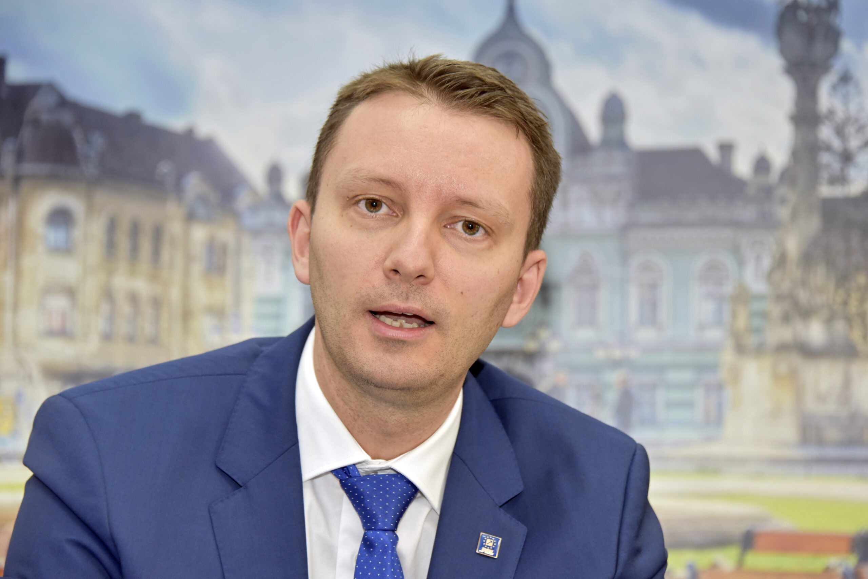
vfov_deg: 10.2
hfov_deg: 15.2
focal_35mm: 135
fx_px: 3256
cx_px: 434
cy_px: 290
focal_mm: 135
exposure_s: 1/80
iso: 1600
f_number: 5.6
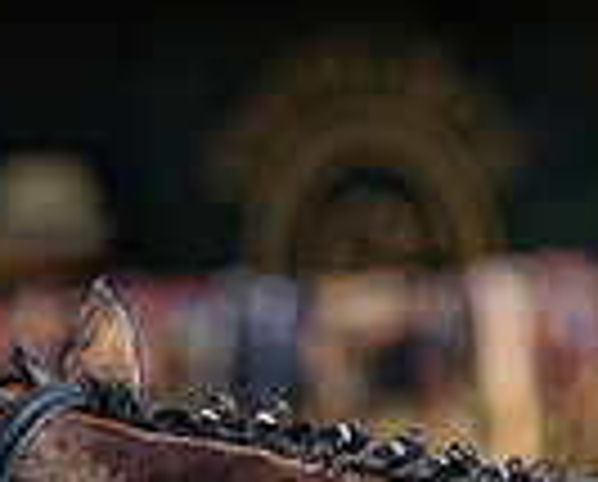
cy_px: 891
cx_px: 52
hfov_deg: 2.2
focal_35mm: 880
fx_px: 15609
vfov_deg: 1.8
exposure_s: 1/1600
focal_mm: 185
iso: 200
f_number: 4
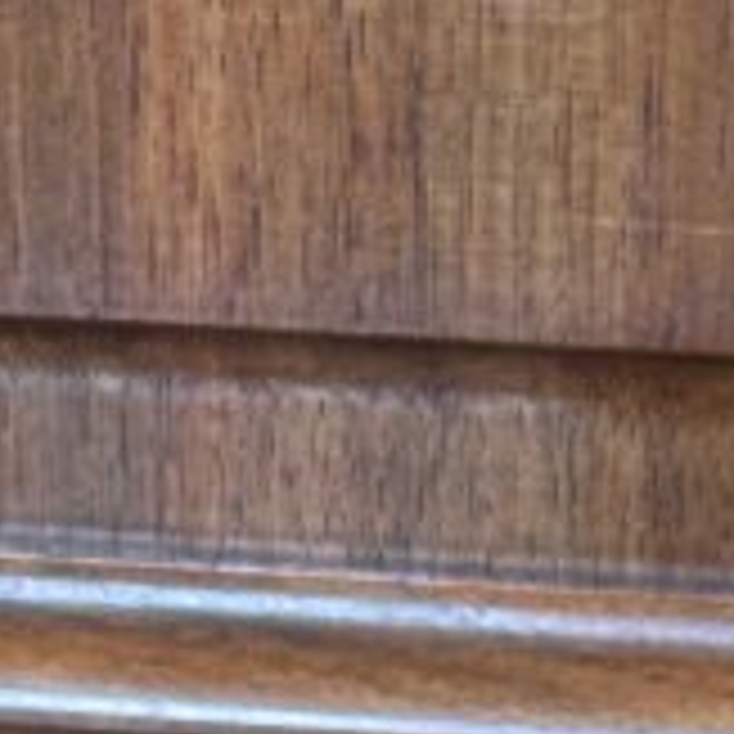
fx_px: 7485
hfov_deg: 5.5
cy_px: 883
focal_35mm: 312
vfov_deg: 5.6
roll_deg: -2.0
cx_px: 1193
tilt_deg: -21.0
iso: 125
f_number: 1.78
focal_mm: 6.76
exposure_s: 1/108
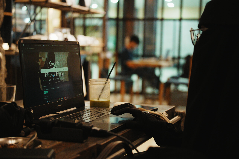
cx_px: 120
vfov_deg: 25.8
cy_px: 80
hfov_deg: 37.8
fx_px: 349
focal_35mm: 52
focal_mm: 35
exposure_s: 1/125
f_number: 1.7
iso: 1250
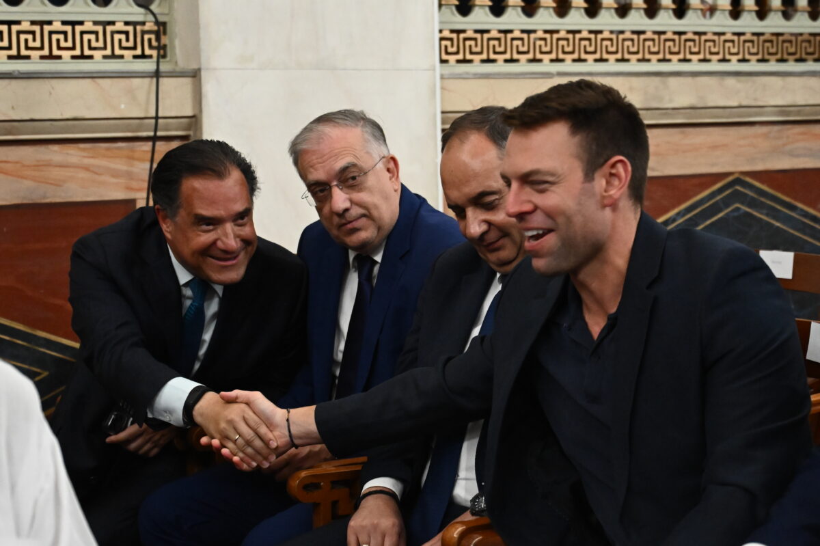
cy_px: 273
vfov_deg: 18.2
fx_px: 1708
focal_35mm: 75
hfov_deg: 27.0
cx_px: 410
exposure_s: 1/200
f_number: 4
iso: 4000
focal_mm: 50
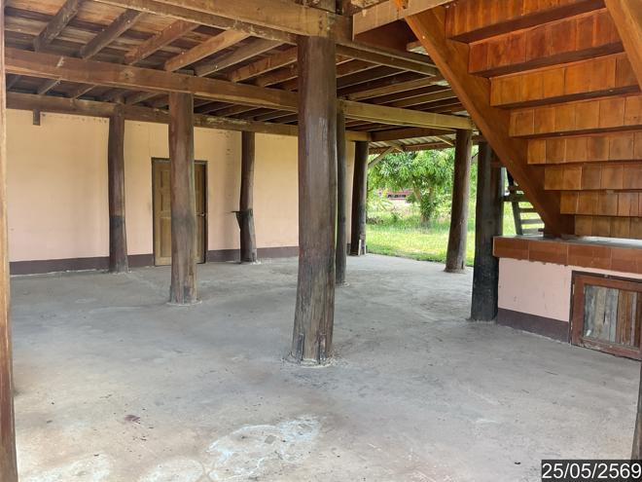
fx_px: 538
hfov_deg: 61.7
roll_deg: -0.8
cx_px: 321
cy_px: 241
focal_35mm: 29
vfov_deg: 48.2
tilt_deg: -5.1
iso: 25
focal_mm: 3
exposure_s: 1/120
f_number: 1.8
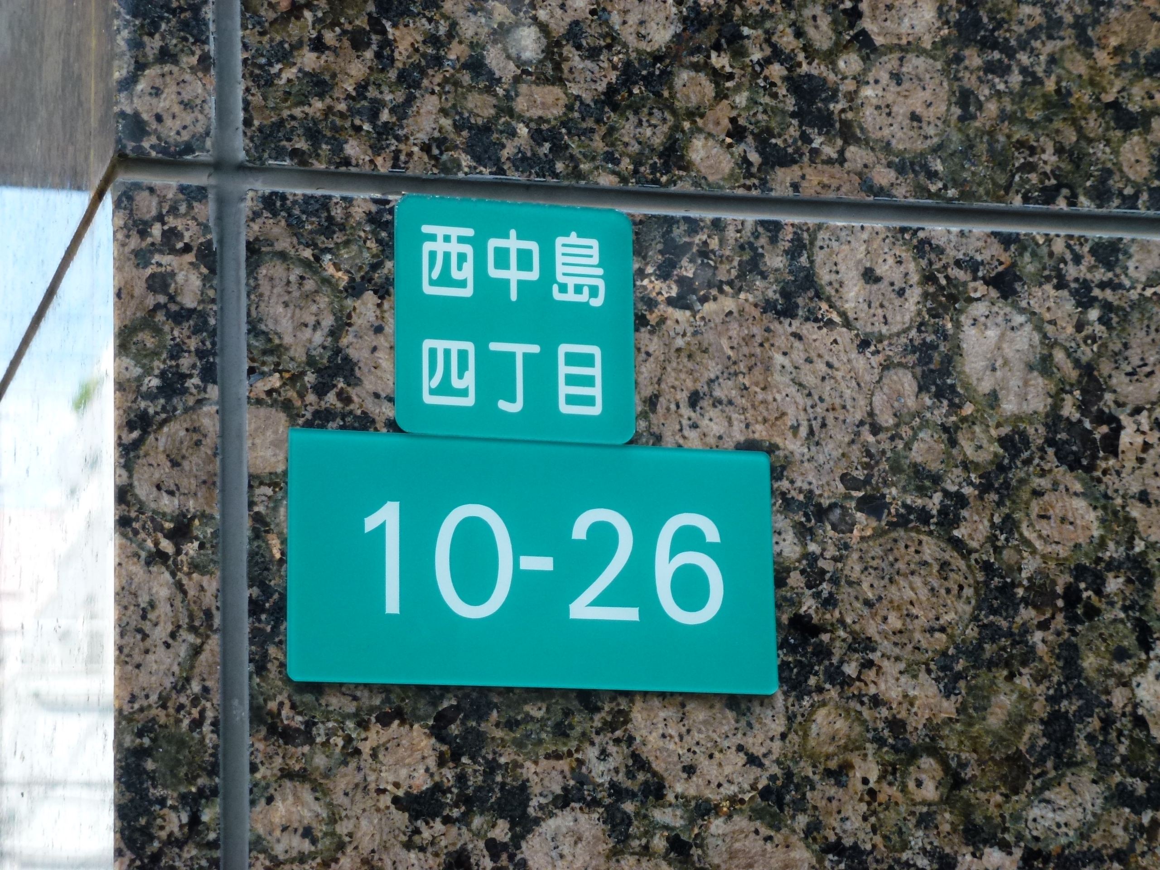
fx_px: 3217
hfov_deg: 20.4
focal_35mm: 96
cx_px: 580
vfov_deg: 15.4
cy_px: 435
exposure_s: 1/200
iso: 200
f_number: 5
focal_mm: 17.3
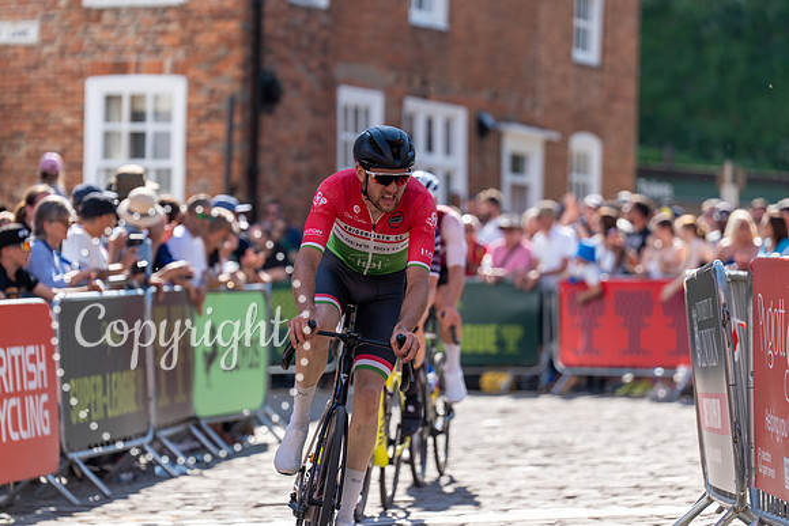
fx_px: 3902
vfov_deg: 7.7
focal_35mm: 178
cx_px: 394
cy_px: 263
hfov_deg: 11.5
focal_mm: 178
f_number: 3.5
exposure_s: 1/1000
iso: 200
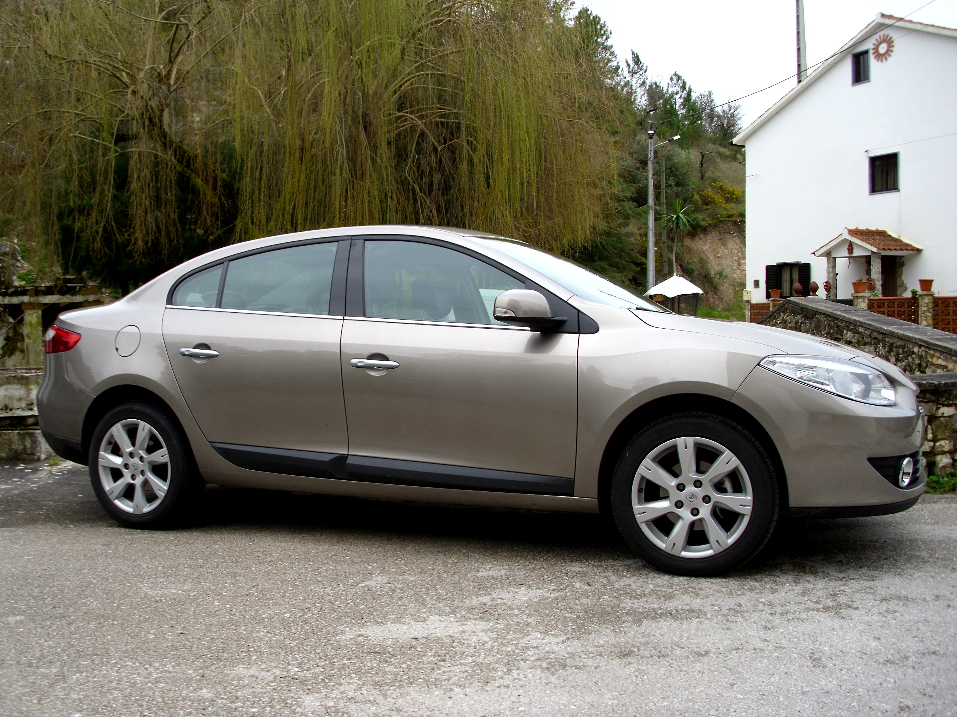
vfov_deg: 40.7
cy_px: 358
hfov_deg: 52.6
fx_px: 968
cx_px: 478
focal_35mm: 35
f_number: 3
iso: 50
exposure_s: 1/181
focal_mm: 6.2
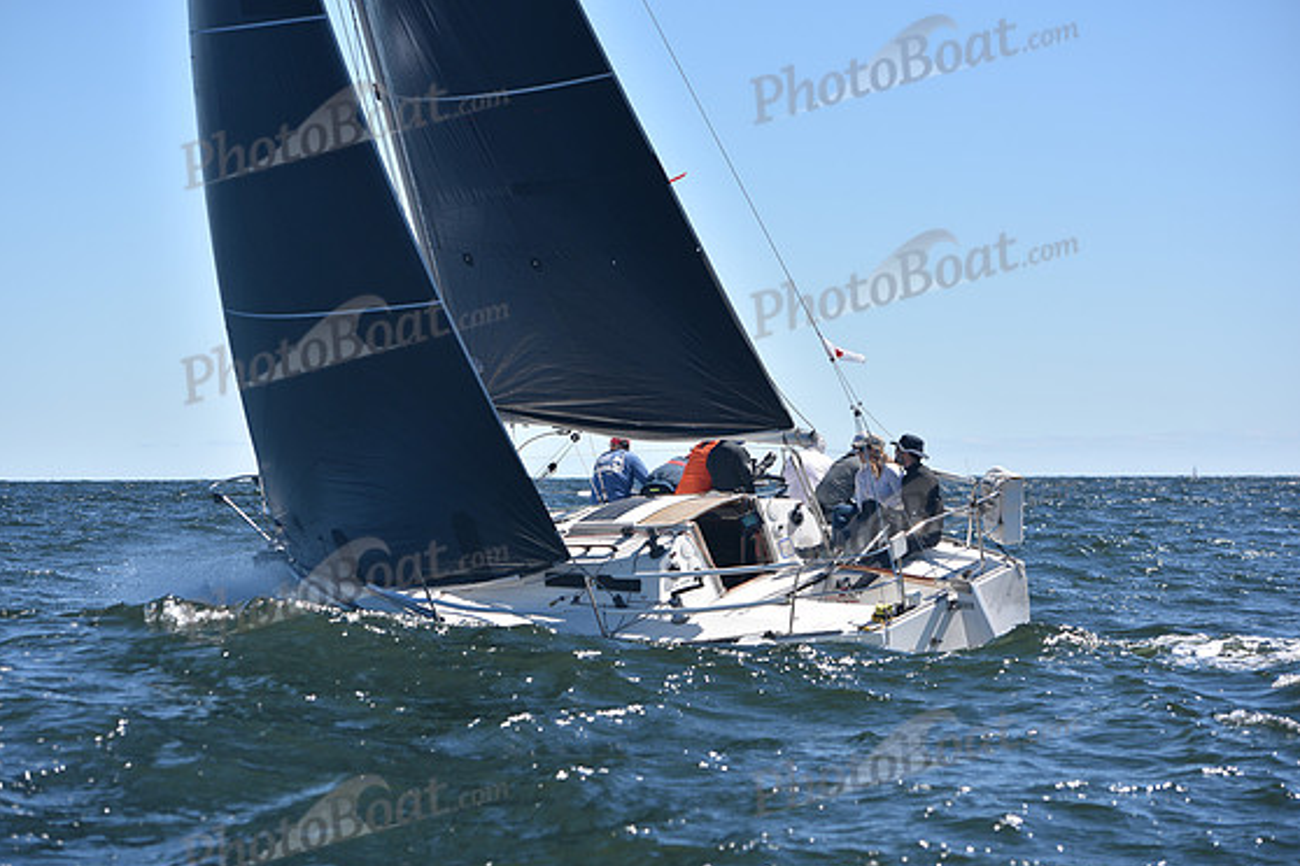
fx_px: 3755
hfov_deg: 19.6
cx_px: 631
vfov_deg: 13.2
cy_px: 432
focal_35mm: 104
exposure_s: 1/1000
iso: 200
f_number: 4.5
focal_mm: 100
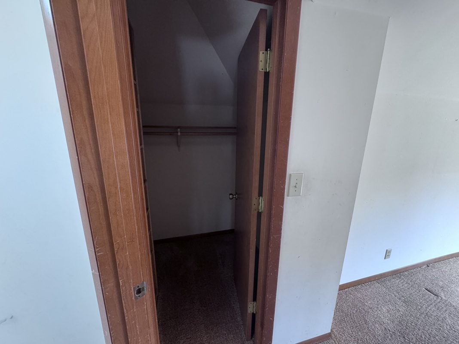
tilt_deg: -13.7
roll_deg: -1.0
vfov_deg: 85.7
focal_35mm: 14
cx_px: 230
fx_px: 186
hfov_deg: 102.1
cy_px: 172
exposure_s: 1/60
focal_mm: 2.22
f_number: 2.2
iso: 640
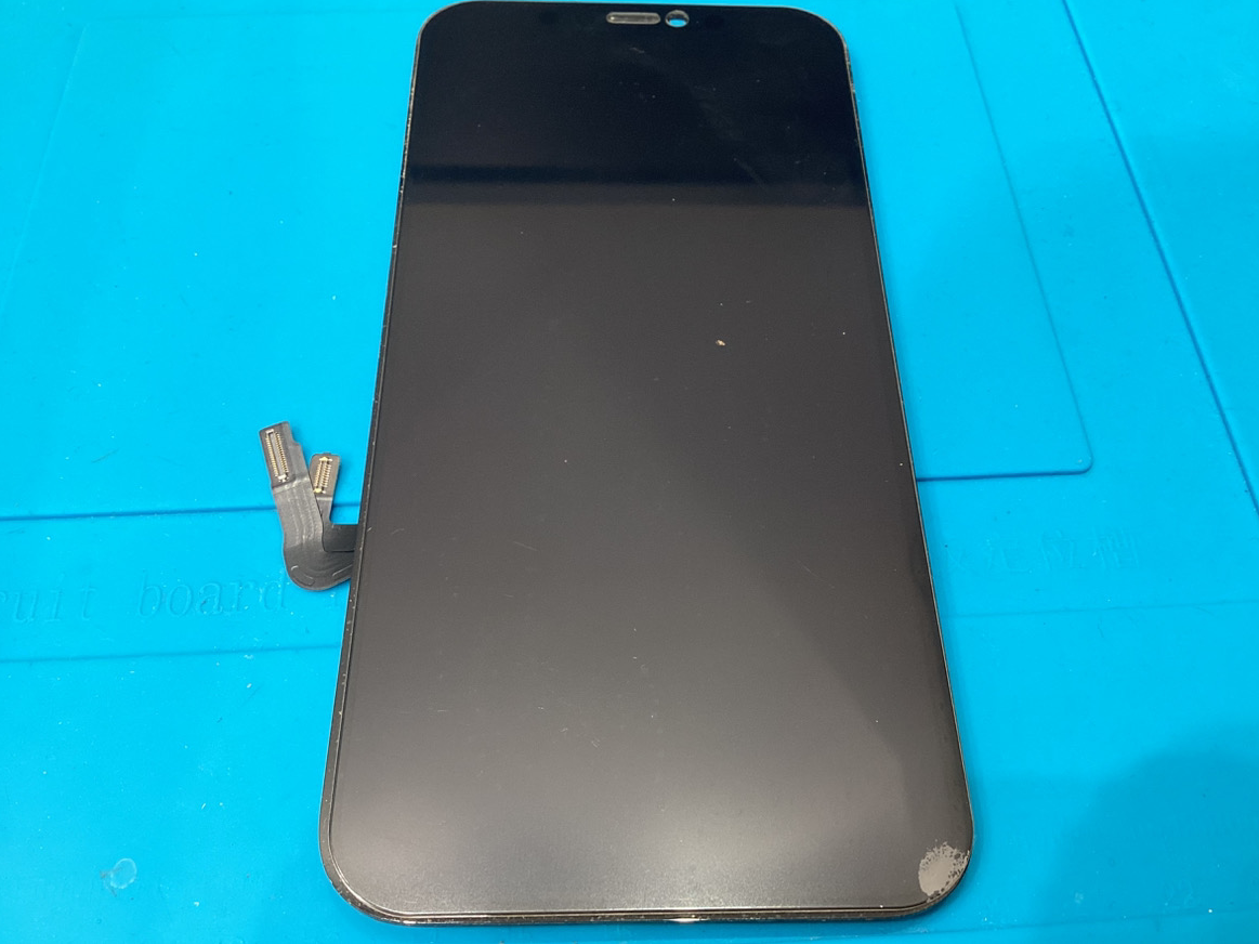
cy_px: 458
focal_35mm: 32
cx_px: 645
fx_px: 1164
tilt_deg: -57.8
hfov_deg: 56.8
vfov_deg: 44.1
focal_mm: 3.3
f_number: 2.4
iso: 50
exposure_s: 1/50
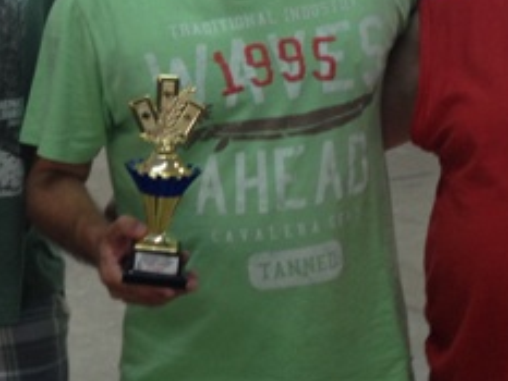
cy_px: 102
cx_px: 17
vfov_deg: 12.3
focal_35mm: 120
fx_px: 1762
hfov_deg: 16.1
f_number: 2.4
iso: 50
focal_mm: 4.28
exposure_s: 1/30
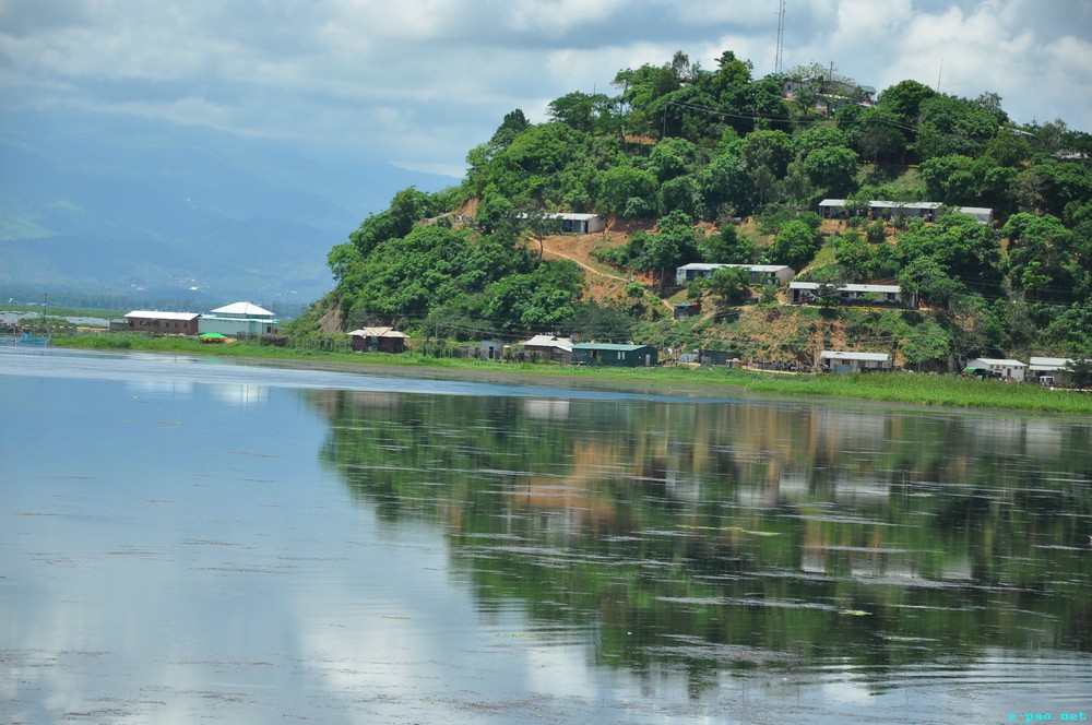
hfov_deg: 13.1
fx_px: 4771
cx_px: 546
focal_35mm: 158
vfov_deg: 8.7
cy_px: 362
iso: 200
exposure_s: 1/640
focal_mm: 105
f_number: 6.3
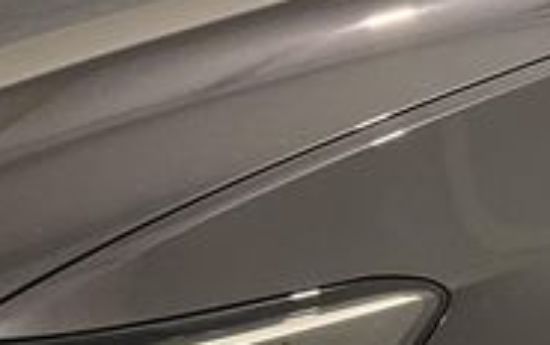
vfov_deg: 9.9
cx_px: 993
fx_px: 1995
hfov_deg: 13.9
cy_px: 211
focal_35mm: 133
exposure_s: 1/50
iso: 80
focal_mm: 3
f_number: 1.8
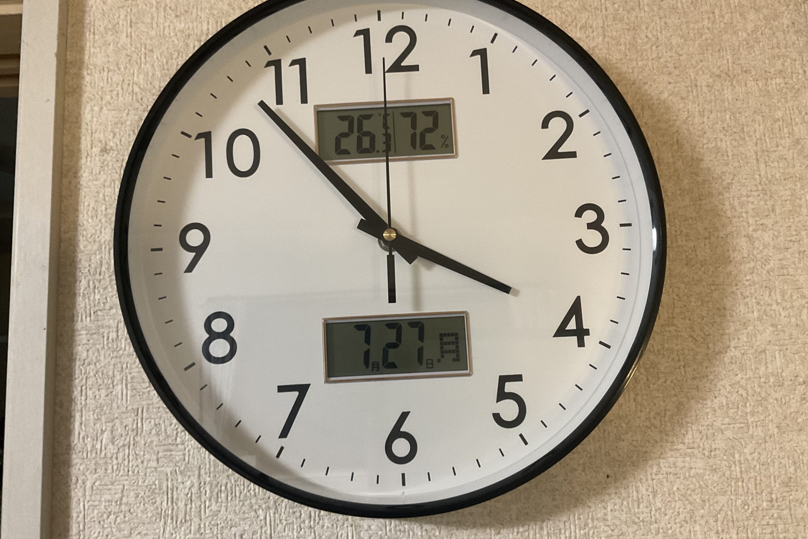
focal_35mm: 31
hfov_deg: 60.3
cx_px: 406
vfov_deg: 42.3
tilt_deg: +8.6
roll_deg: +3.1
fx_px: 696
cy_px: 260
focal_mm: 3
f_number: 1.8
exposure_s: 1/50
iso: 160
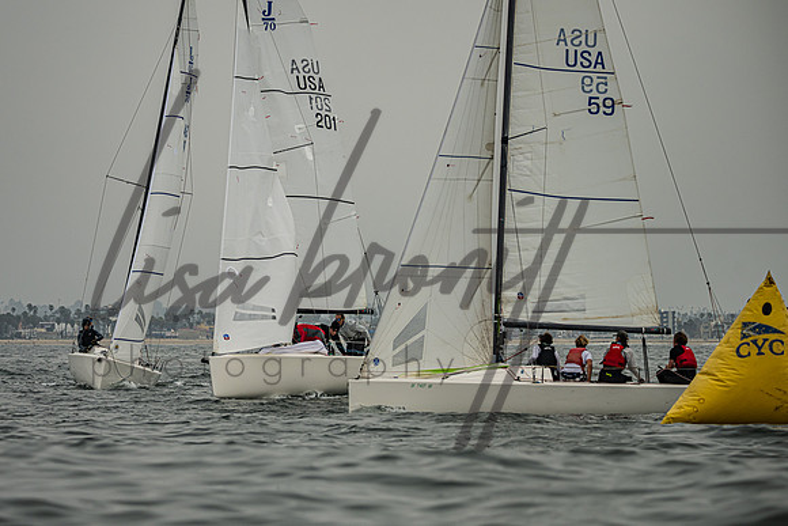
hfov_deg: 11.3
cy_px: 267
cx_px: 333
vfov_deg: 7.5
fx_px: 3986
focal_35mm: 182
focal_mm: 150
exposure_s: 1/4000
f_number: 4.8
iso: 200
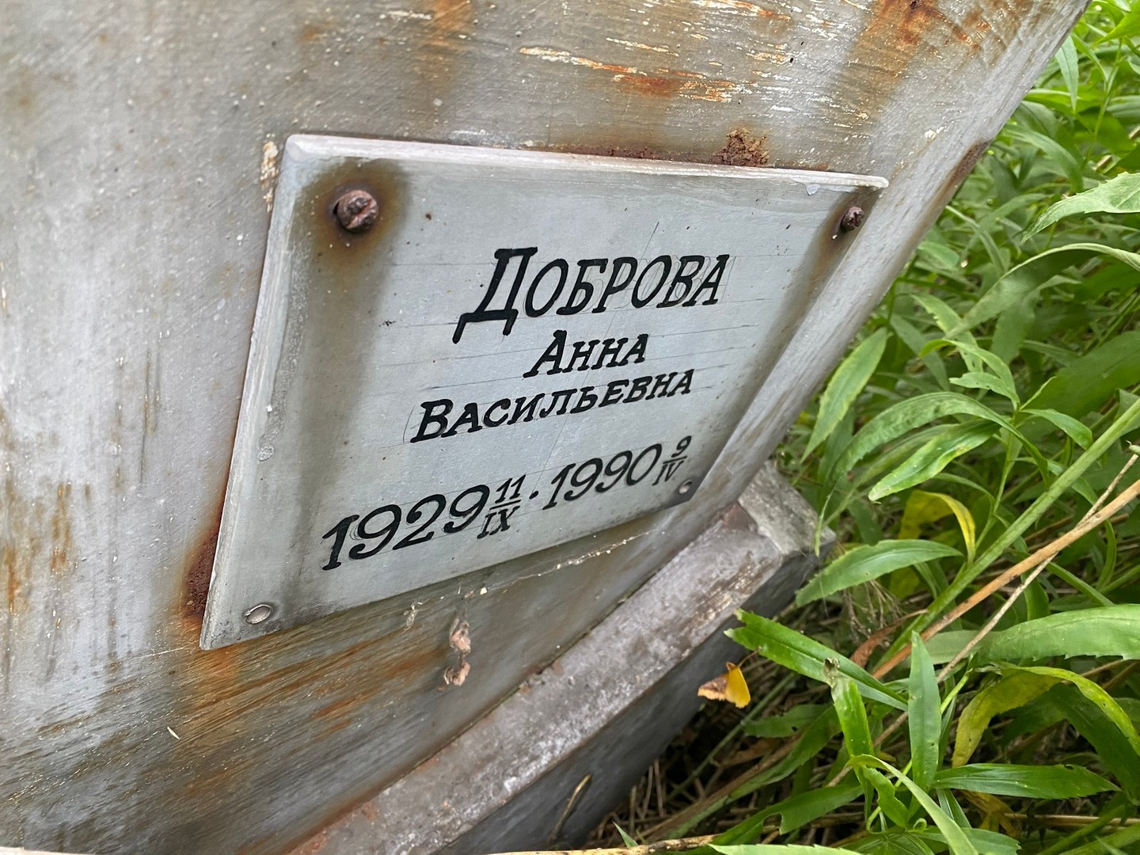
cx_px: 570
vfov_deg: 53.1
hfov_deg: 67.3
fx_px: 856
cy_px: 428
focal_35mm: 26
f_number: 1.8
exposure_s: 1/80
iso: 125
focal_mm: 4.25
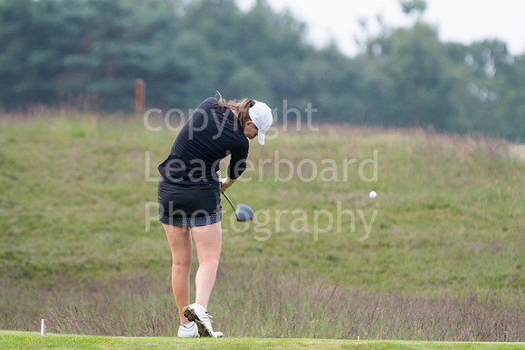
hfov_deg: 3.5
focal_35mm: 585
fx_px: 8533
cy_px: 175
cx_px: 262
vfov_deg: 2.4
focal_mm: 390
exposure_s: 1/1250
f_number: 5.6
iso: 800
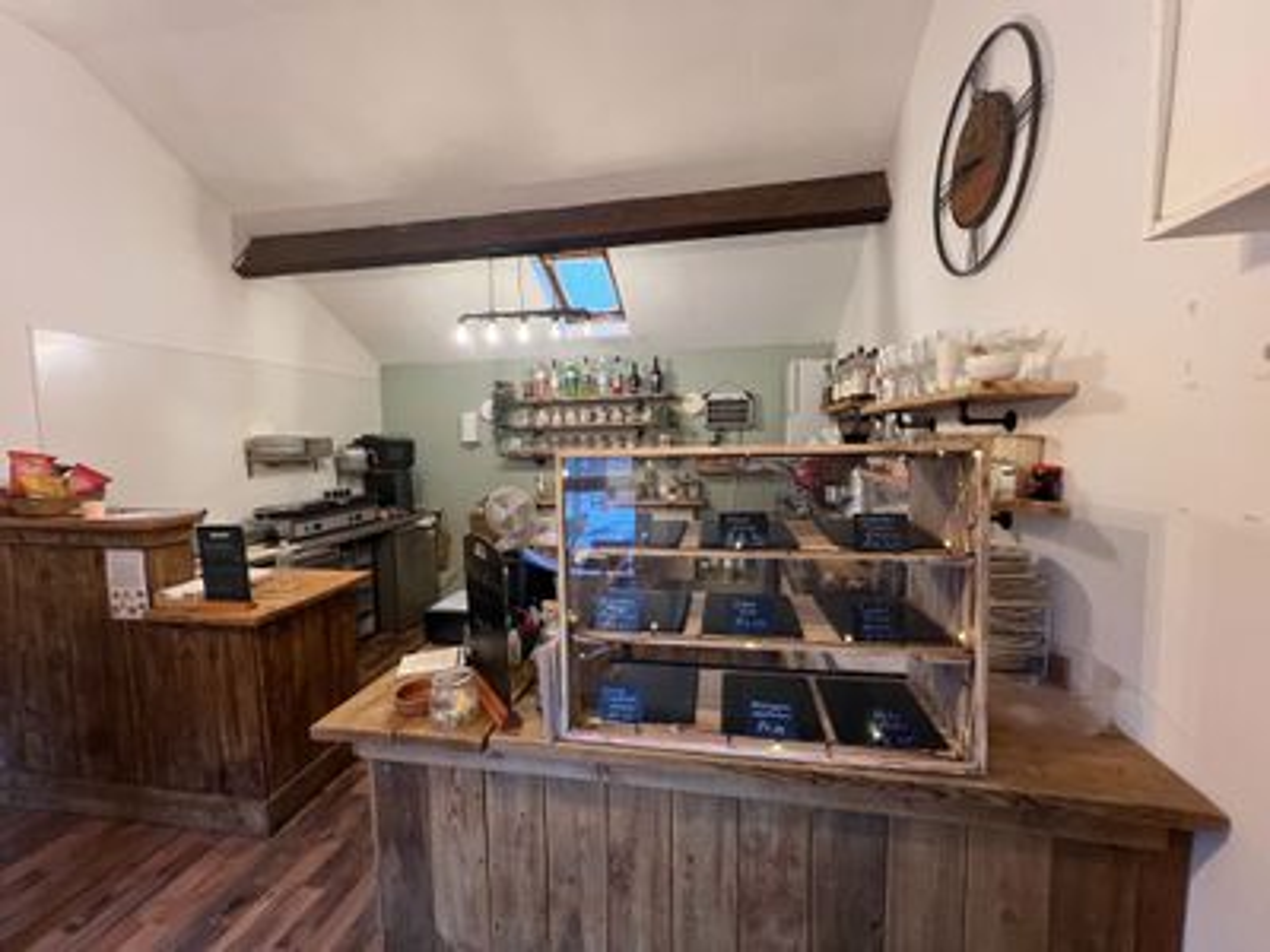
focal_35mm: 13
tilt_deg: -5.0
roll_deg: +0.9
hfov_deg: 106.2
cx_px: 635
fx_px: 477
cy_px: 476
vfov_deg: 89.9
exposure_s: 1/50
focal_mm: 1.57
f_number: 1.8
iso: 320
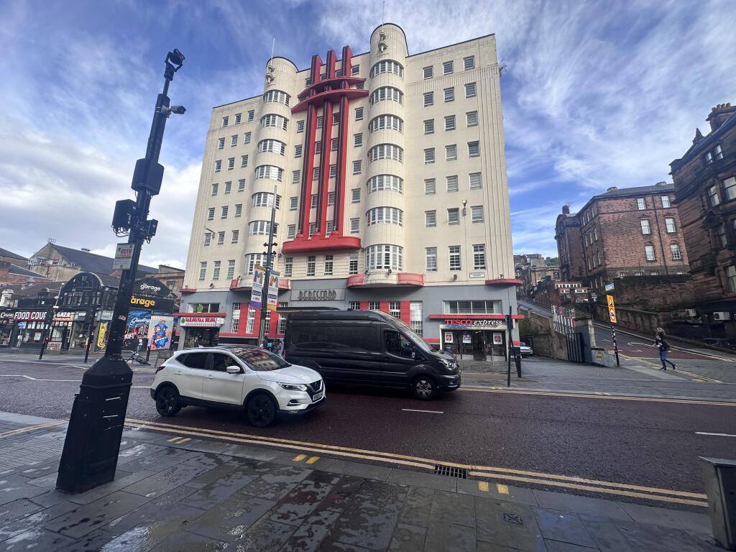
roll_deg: -1.6
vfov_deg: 85.7
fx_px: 298
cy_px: 276
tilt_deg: +12.0
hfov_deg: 102.1
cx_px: 368
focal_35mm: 14
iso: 40
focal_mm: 2.22
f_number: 2.2
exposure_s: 1/997
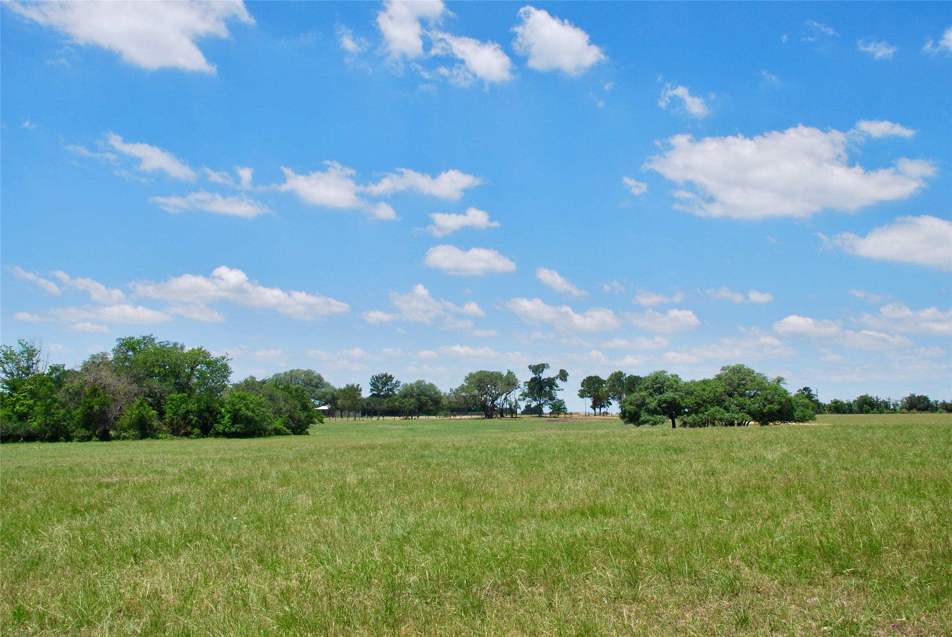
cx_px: 476
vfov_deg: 40.1
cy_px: 318
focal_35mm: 33
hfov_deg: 57.2
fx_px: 874
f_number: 8
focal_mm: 22
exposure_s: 1/250
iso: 100
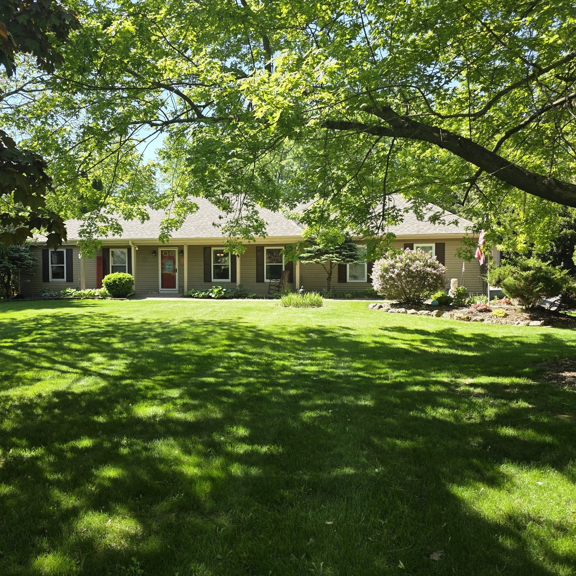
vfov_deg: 57.3
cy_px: 282
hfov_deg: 57.0
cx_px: 242
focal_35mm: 28
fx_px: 527
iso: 32
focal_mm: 6.3
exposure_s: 1/359
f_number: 1.7
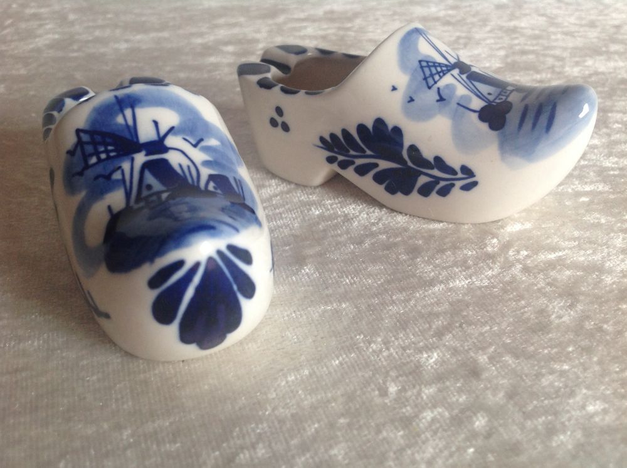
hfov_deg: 52.7
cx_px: 314
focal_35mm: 35
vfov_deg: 40.6
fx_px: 633
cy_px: 234
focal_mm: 4.28
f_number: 2.4
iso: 100
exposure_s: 1/15
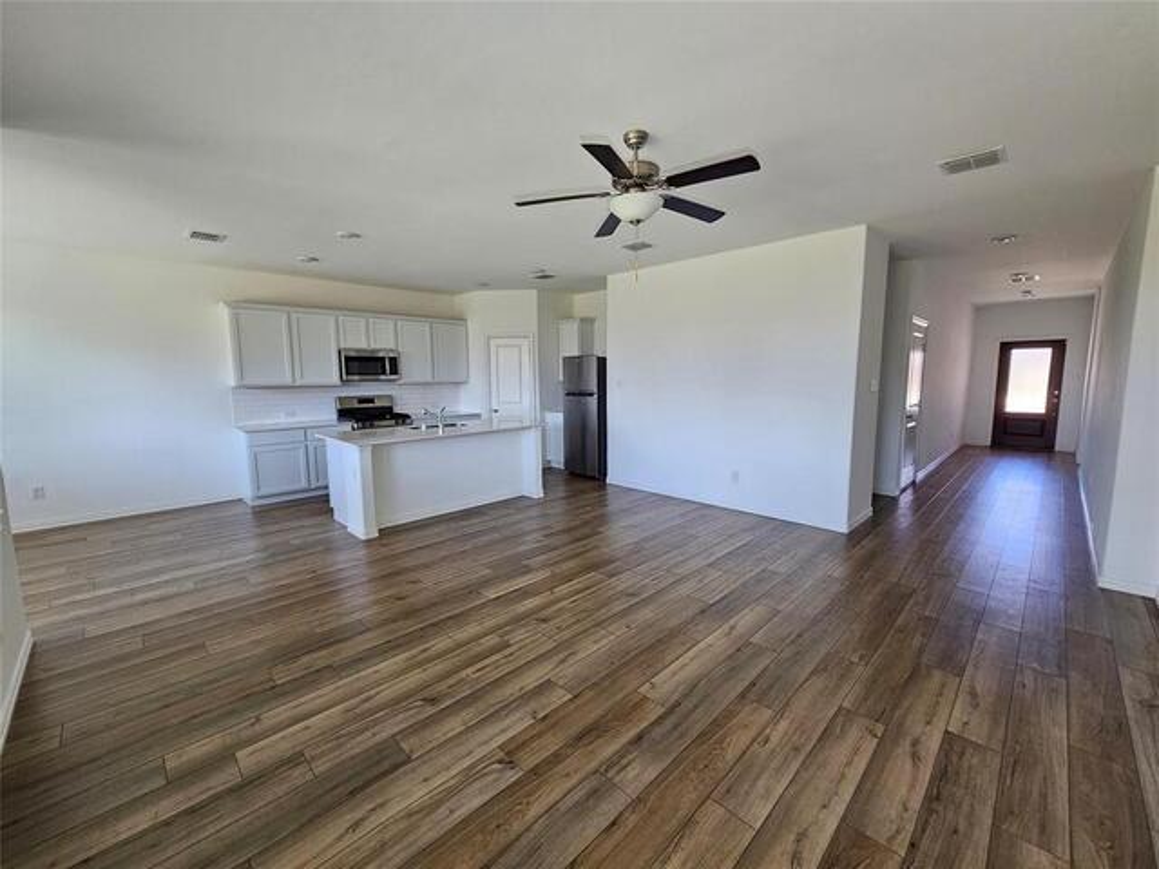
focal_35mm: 13
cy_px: 434
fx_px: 435
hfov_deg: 106.2
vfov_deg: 89.9
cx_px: 580
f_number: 2.2
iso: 125
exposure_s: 1/60
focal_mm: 2.2
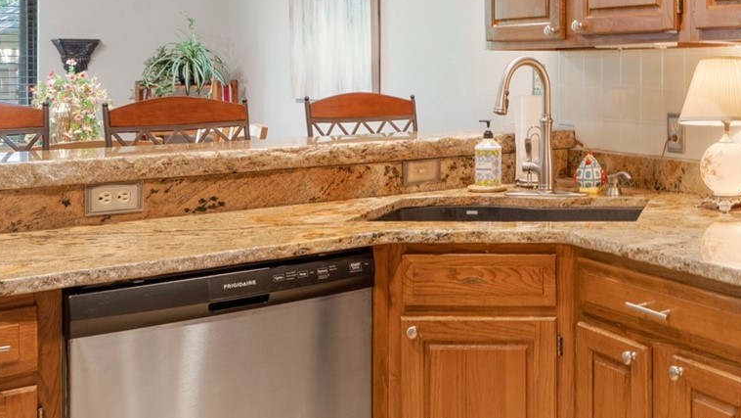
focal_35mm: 45
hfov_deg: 41.0
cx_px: 700
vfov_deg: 26.2
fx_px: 884
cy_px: 94
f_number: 9
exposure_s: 2
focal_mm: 16
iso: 200
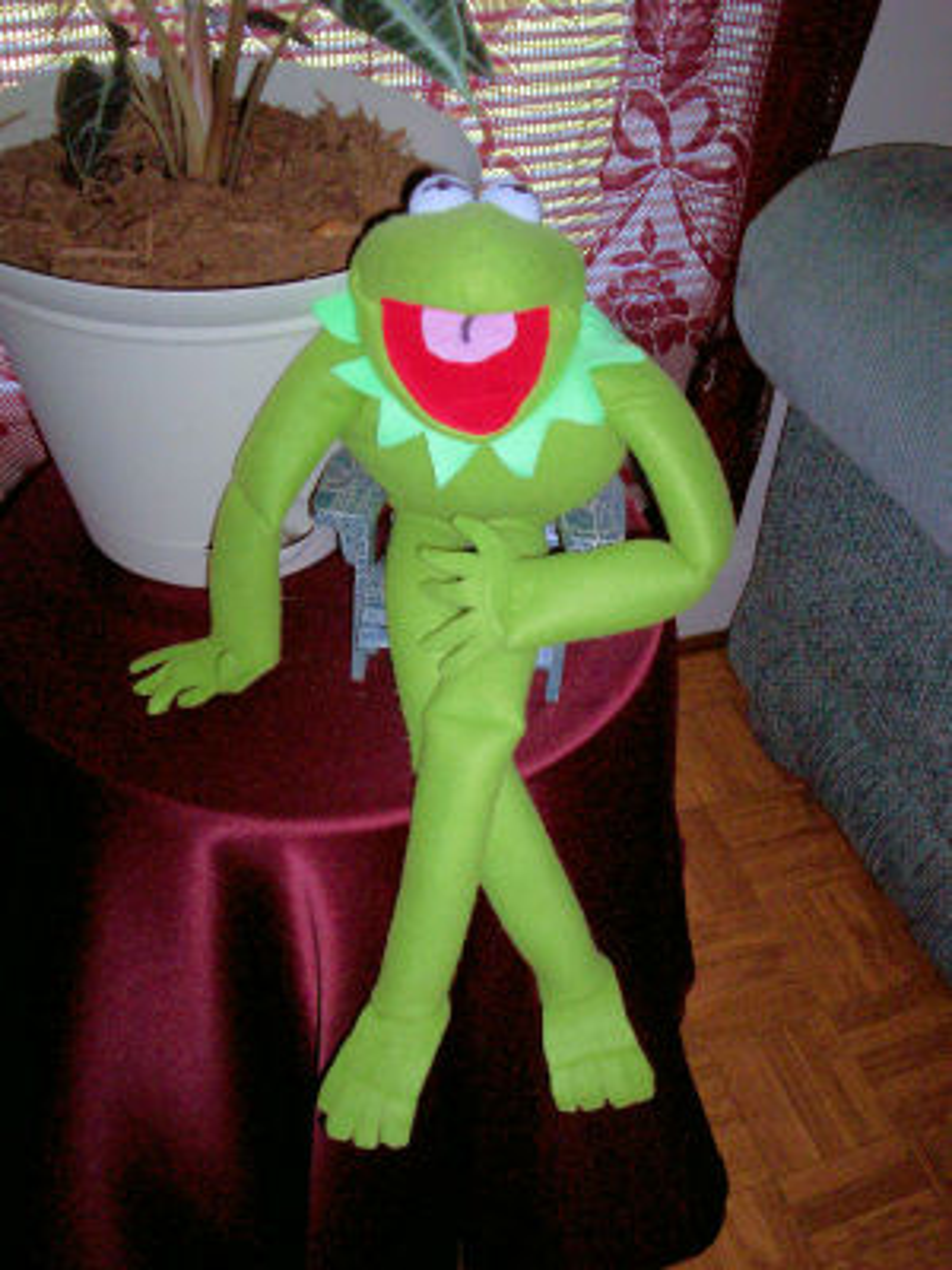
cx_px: 476
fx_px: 1320
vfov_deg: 51.4
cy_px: 635
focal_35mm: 36
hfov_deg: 39.7
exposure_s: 1/64
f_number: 4.5
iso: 140
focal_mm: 5.9
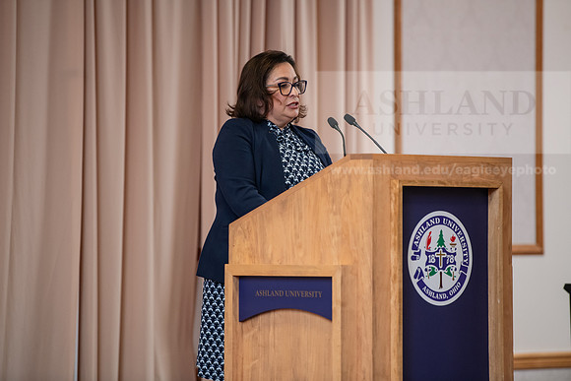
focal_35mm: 200
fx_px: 3173
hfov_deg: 10.3
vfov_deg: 6.9
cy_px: 190
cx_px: 286
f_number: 3.2
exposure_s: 1/200
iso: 1600
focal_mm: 200
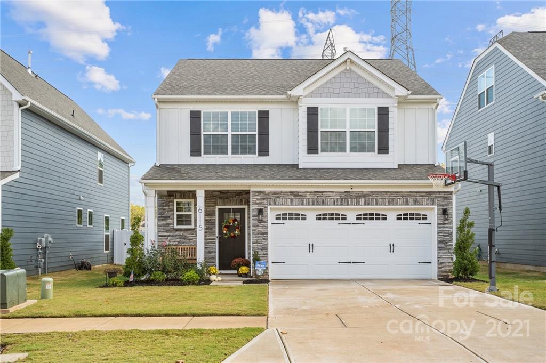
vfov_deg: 34.2
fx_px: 591
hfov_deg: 49.6
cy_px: 182
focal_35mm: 39
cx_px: 273
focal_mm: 39
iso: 100
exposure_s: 1/100
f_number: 7.1
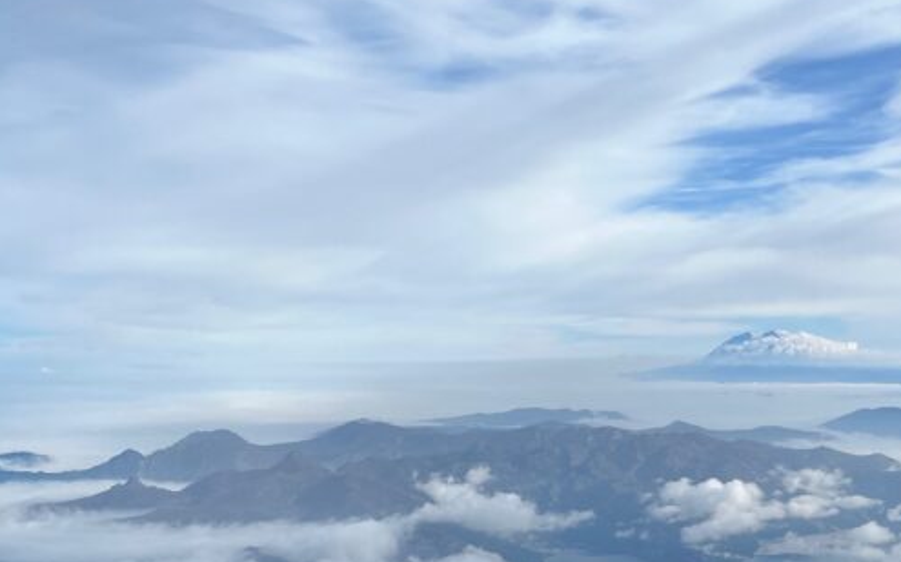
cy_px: 440
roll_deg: +0.6
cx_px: 375
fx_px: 1399
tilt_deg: -3.9
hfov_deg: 35.6
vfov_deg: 22.5
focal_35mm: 57
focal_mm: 5.1
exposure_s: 1/7353
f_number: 1.6
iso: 50
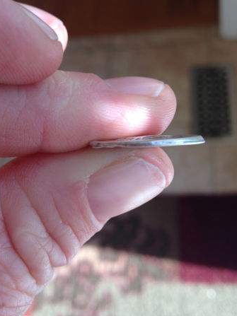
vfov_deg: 40.4
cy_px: 139
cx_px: 107
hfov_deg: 30.8
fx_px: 429
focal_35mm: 47
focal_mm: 4.28
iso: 50
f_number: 2.4
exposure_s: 1/140
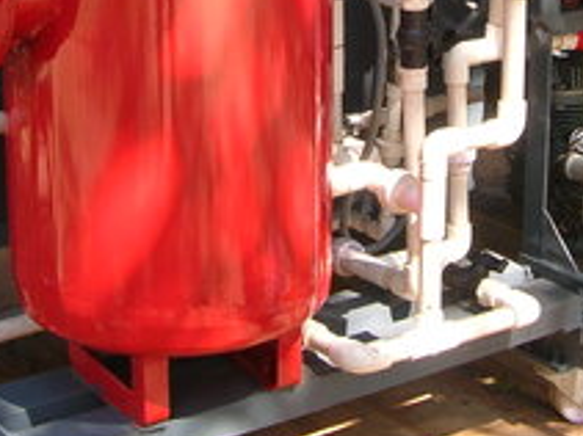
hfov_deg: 22.5
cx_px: 329
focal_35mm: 87
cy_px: 15
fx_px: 1464
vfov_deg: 16.6
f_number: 4.9
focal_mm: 5.7
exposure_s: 1/44
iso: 50
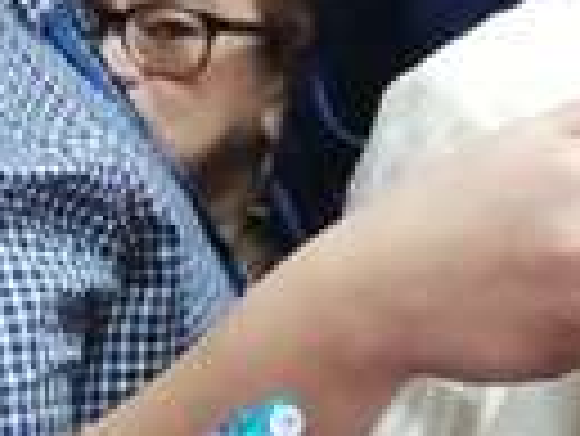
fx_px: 2583
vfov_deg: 9.4
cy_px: -191
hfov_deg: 12.3
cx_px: 821
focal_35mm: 154
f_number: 2.2
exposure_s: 1/24
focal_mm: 3.81
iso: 320
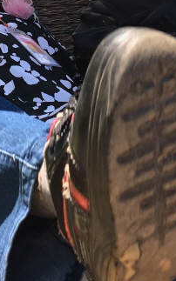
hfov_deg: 13.4
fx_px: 736
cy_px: -30
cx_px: -16
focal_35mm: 96
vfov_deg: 20.6
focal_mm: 4.15
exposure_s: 1/388
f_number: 2.2
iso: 25
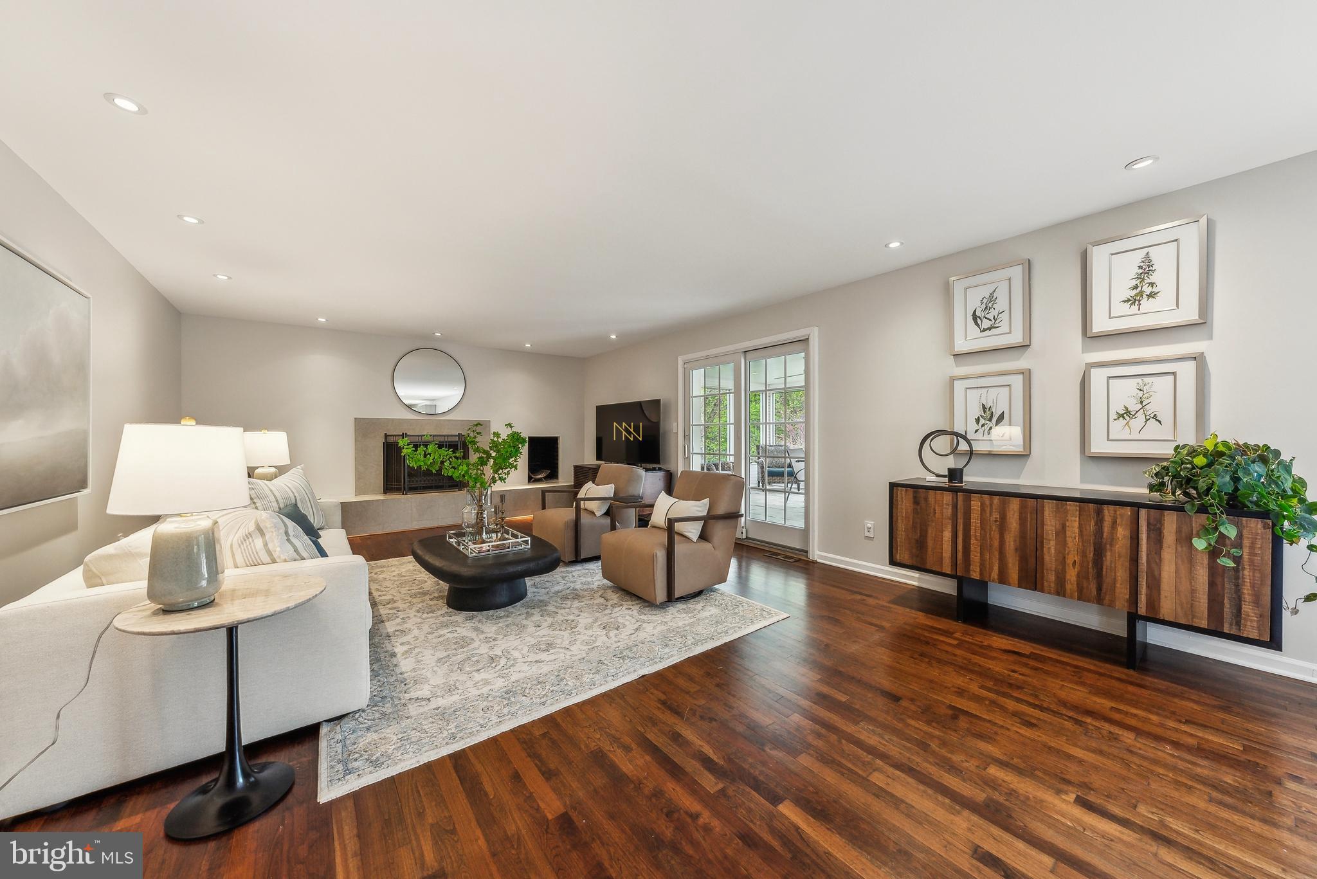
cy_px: 440
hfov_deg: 112.6
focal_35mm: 12
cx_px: 658
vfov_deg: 90.1
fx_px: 439
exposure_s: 1/25
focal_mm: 12
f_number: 7.1
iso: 640
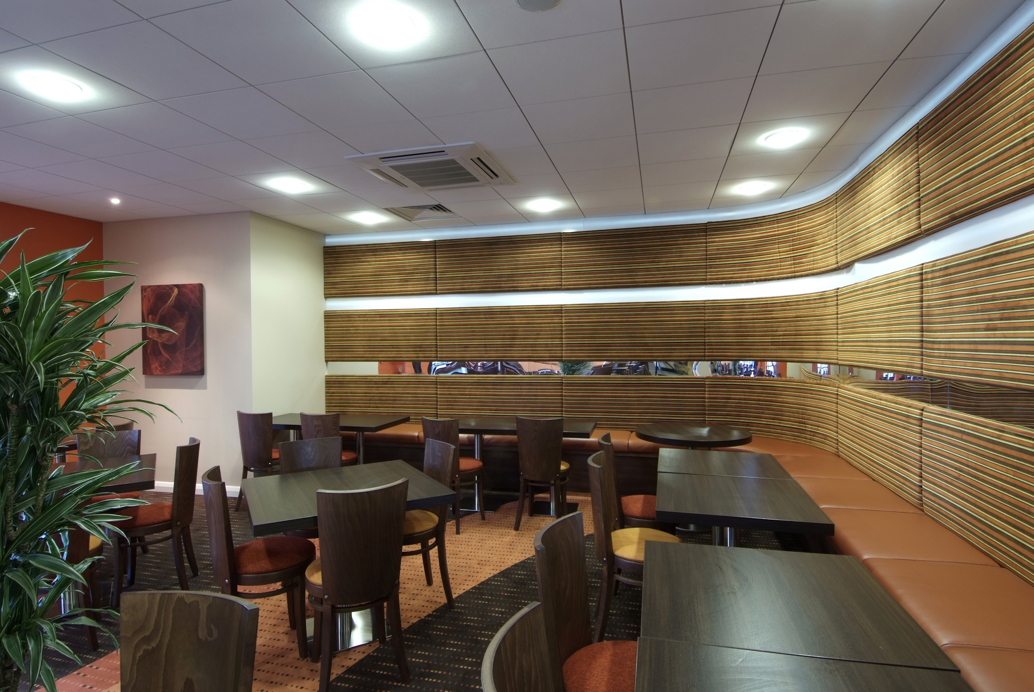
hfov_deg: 89.9
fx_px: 518
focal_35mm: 18
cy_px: 346
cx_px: 517
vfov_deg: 67.5
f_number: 9
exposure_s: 2
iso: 100
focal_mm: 12
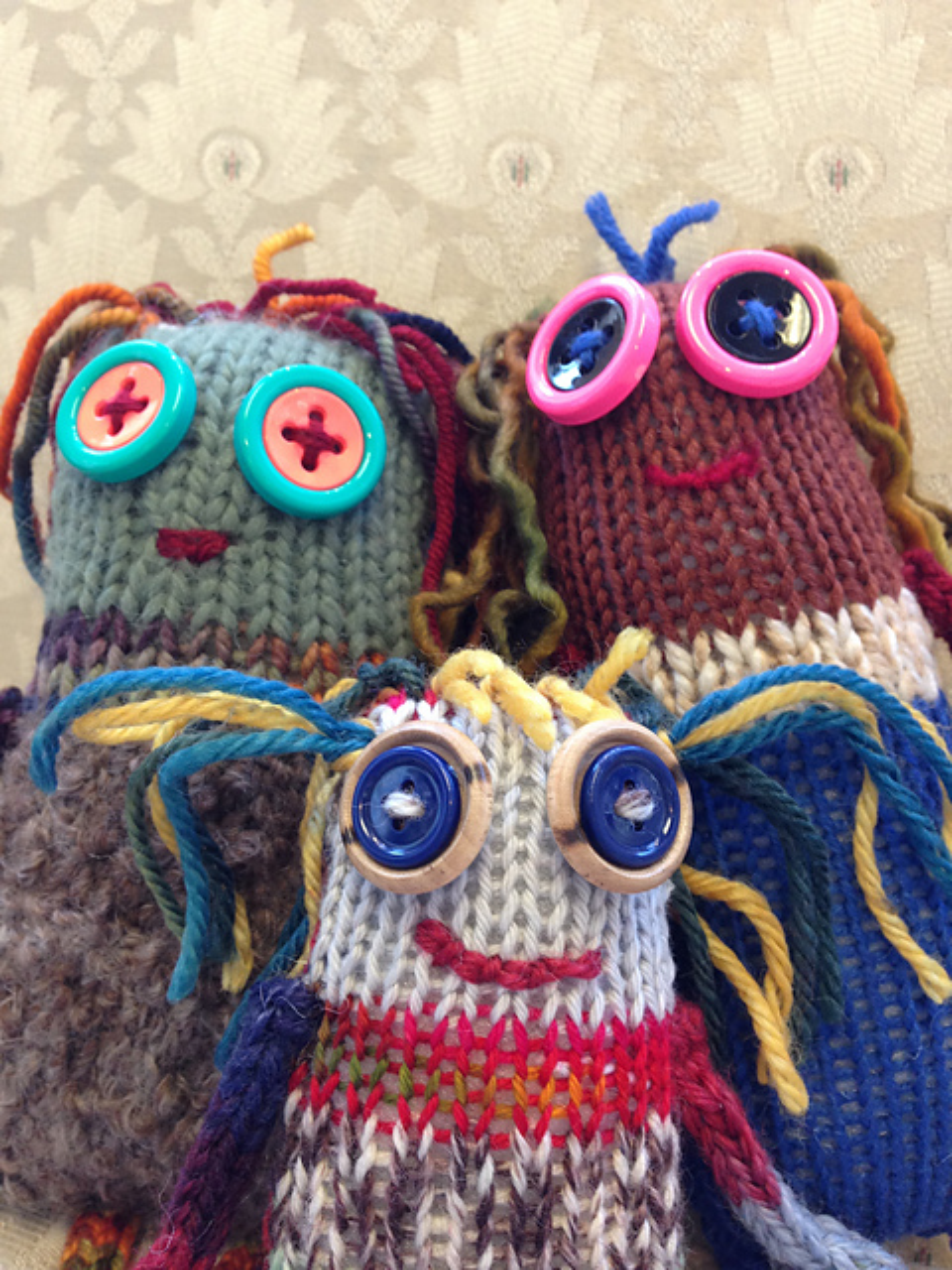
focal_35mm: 33
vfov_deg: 55.4
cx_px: 476
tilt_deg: -25.7
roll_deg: +2.7
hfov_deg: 42.9
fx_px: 1210
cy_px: 635
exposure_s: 1/20
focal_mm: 4.12
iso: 80
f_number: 2.4
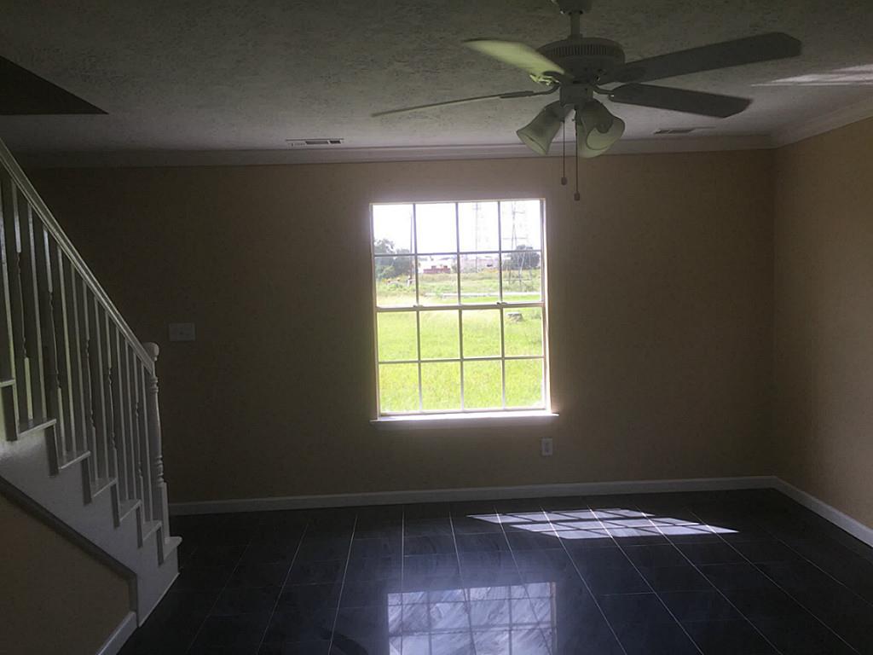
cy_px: 328
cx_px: 436
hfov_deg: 61.7
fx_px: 731
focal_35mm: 29
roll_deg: +1.4
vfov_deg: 48.2
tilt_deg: -2.9
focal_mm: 4.15
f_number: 2.2
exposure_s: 1/299
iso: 32
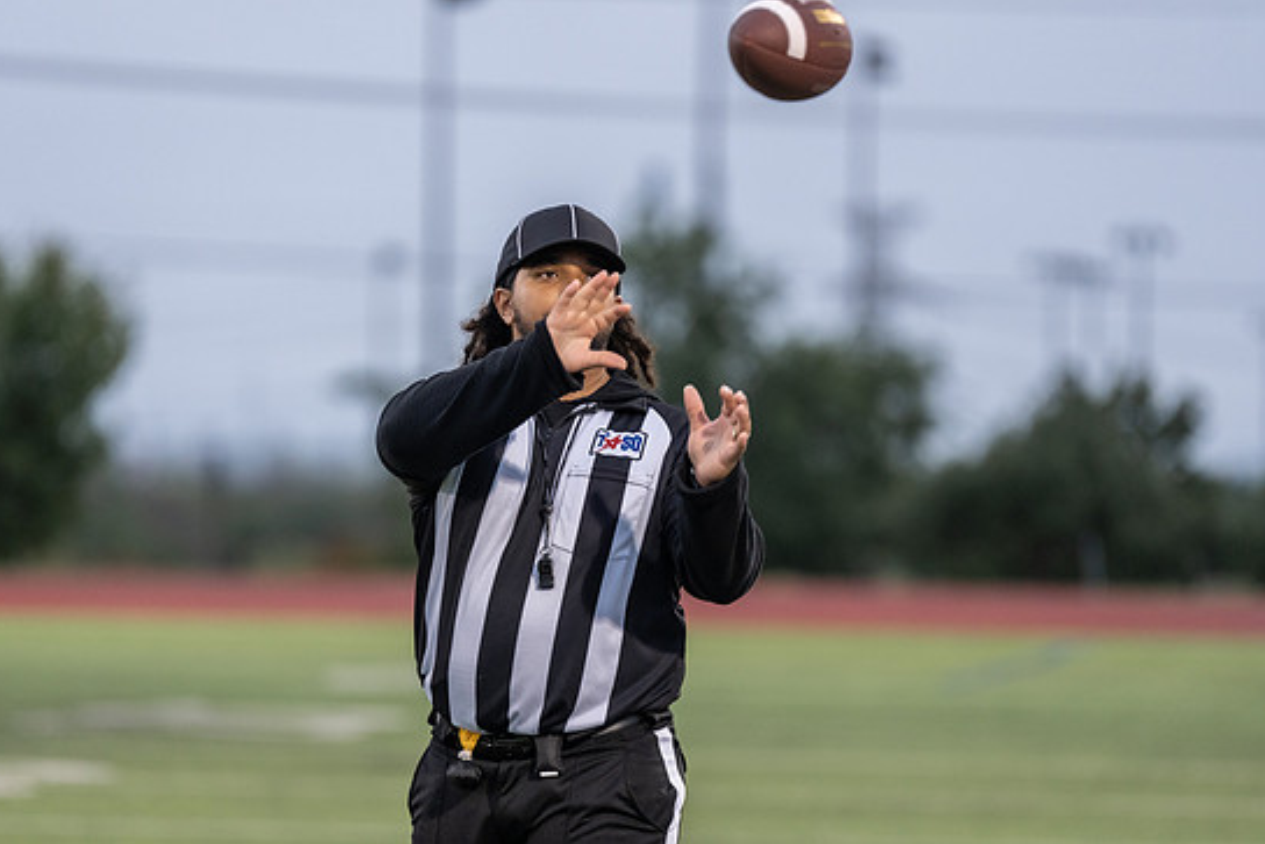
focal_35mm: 248
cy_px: 499
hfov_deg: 8.3
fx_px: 8716
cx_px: 564
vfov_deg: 5.5
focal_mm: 200
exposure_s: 1/500
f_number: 2.8
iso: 1600
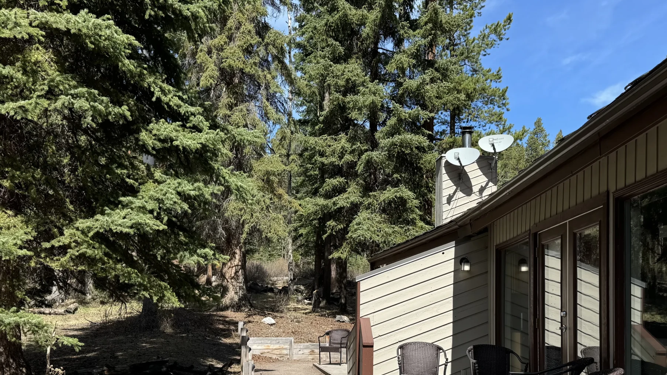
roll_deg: -0.2
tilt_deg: +4.1
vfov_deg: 31.4
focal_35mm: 37
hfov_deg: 54.0
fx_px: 654
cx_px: 351
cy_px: 280
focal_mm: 6.76
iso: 80
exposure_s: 1/2710
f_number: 1.78
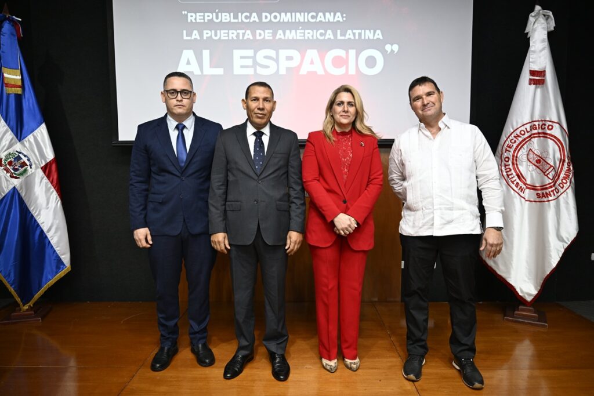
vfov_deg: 53.1
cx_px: 297
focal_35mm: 24
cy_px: 198
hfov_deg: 73.7
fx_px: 396
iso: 1000
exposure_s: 1/200
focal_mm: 24
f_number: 2.8
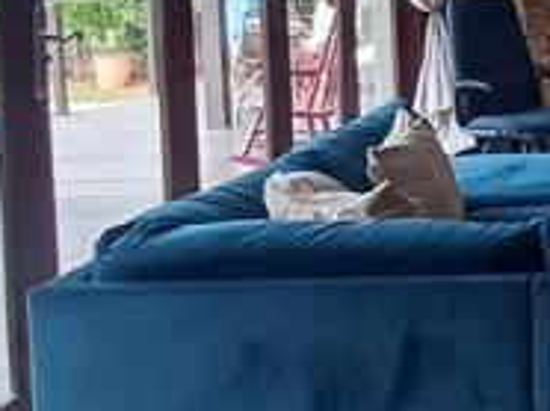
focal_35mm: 69
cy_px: 47
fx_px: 1095
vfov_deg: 20.8
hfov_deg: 24.2
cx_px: 739
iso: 160
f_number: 2.2
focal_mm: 1.64
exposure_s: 1/50
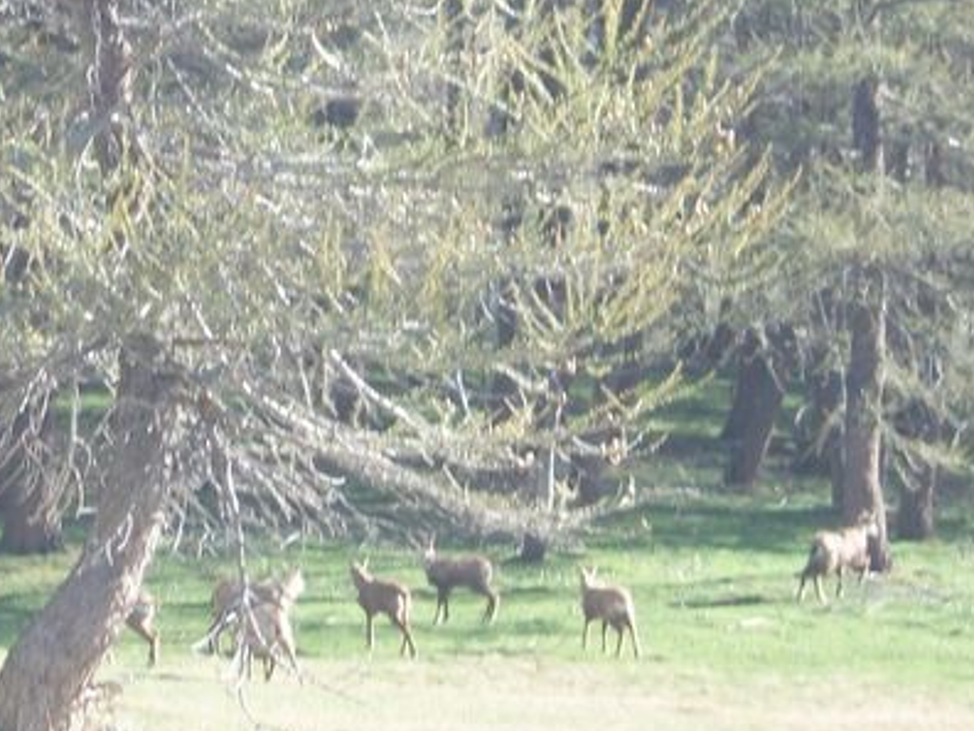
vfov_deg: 7.2
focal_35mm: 206
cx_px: 320
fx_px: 5796
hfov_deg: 9.6
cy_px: 241
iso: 80
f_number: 5.1
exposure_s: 1/125
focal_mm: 17.1
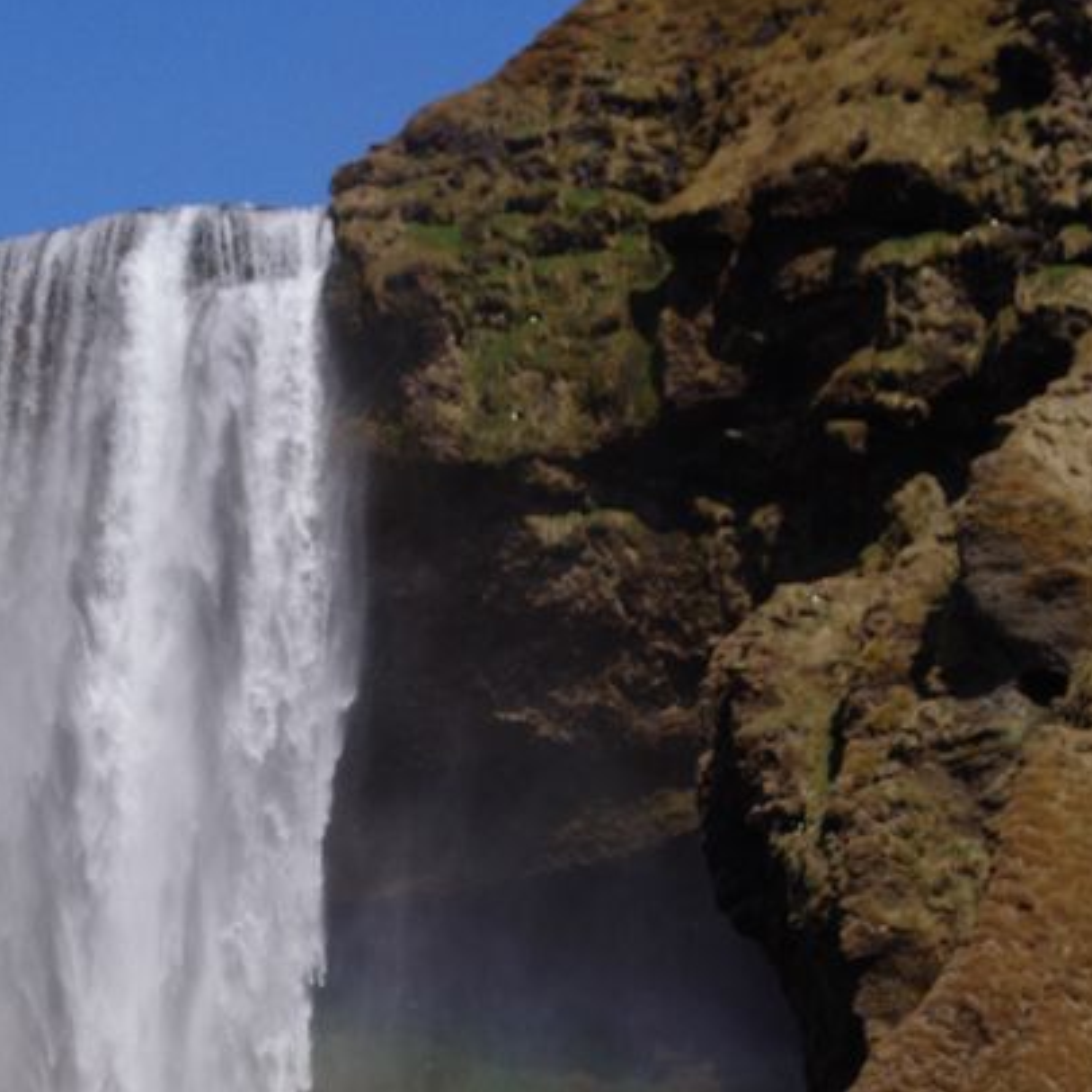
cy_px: 1073
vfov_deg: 11.5
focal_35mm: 151
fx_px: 5389
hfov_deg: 11.5
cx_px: 113
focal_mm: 40
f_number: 7.1
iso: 400
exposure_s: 1/2000
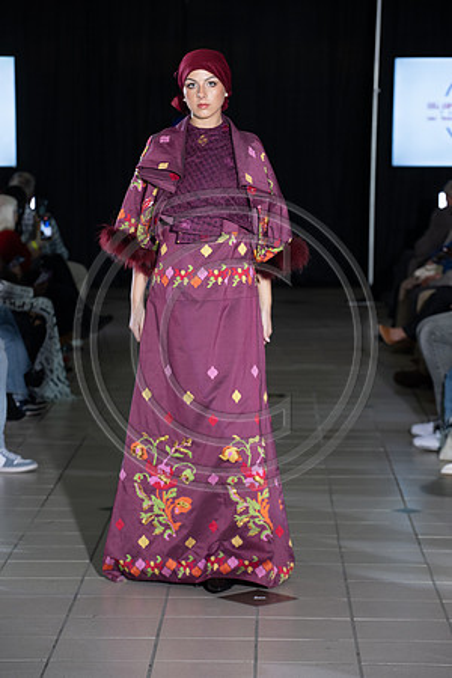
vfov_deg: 17.1
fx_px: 2260
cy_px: 339
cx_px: 226
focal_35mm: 120
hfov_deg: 11.4
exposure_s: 1/160
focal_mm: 120
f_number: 5.6
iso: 1250
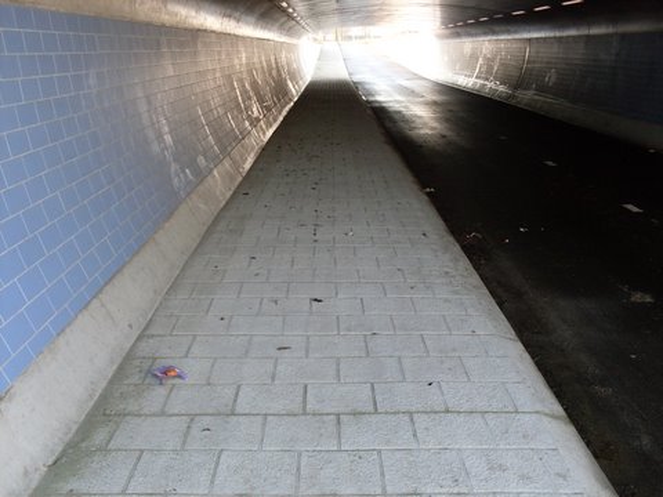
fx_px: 728
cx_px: 332
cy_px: 248
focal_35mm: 38
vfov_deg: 37.7
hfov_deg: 49.0
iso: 100
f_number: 2.8
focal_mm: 6.3
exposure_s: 1/90
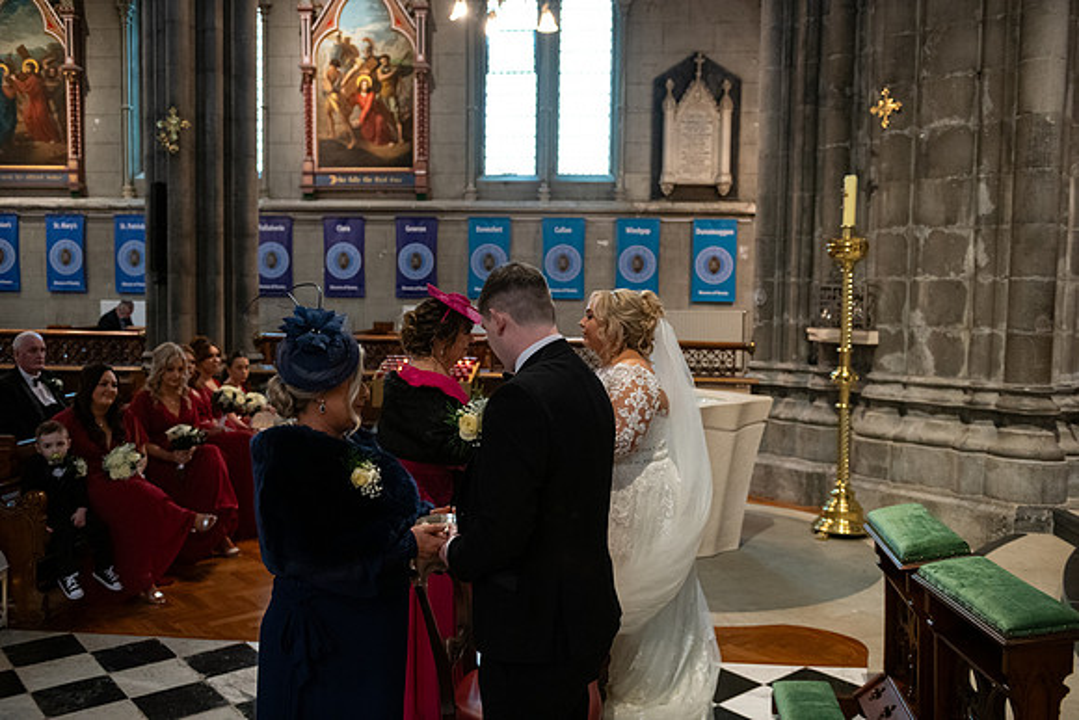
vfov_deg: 41.1
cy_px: 360
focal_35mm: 32
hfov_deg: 58.7
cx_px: 540
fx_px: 959
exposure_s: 1/160
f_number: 3.5
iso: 1250
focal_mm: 32
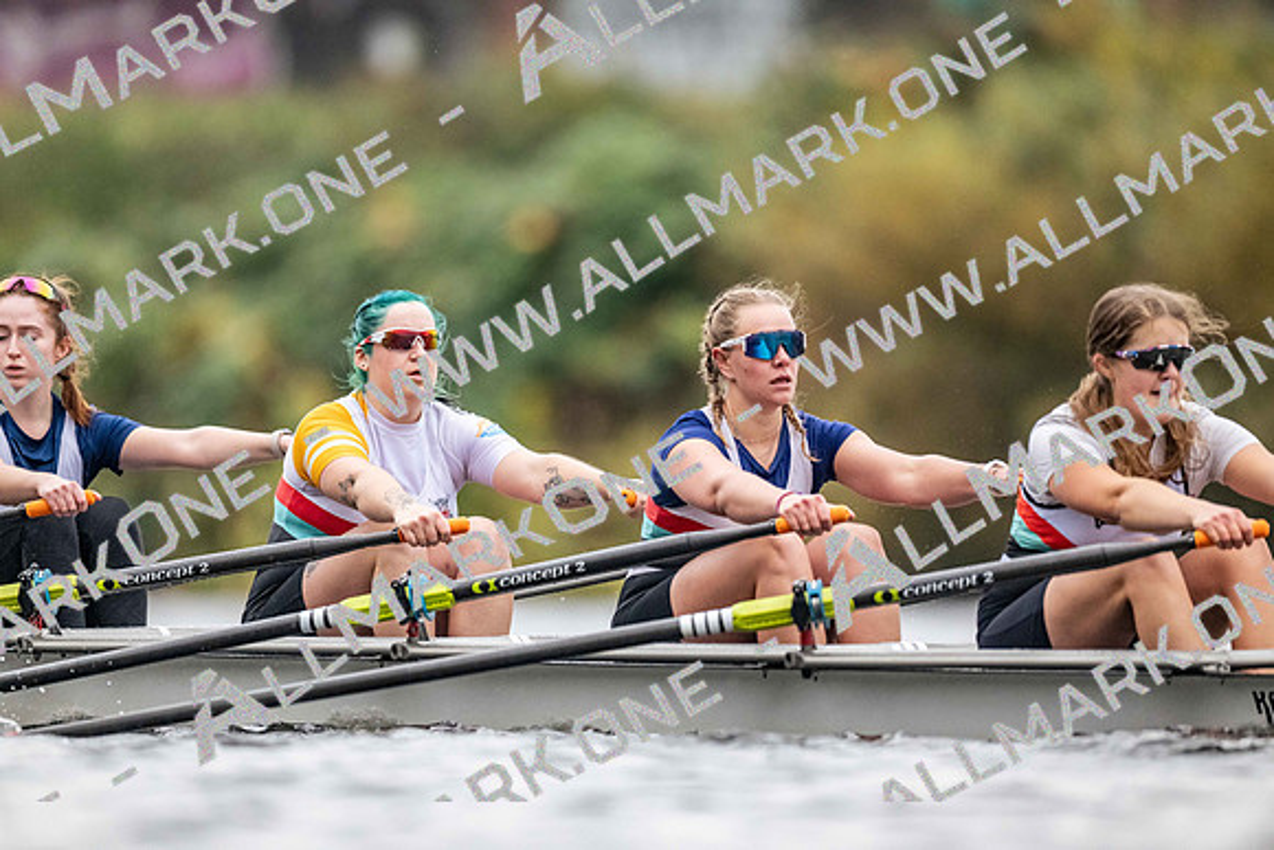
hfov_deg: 3.4
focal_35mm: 600
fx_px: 21237
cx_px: 637
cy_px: 425
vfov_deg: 2.3
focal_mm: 600
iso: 4500
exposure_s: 1/2500
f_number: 4
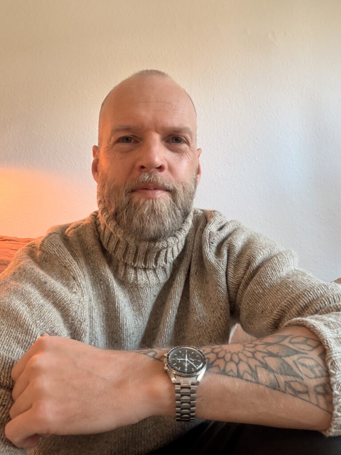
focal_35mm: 30
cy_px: 228
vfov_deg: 60.0
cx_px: 170
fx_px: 394
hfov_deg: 46.8
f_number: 1.9
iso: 160
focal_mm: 2.71
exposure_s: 1/50
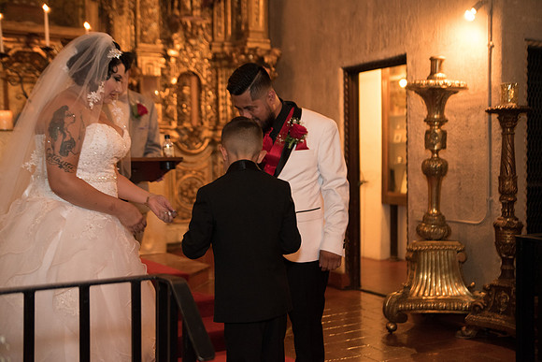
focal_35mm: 44
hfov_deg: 44.5
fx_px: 663
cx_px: 271
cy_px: 181
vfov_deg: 30.5
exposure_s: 1/80
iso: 4000
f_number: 2.8
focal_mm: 44
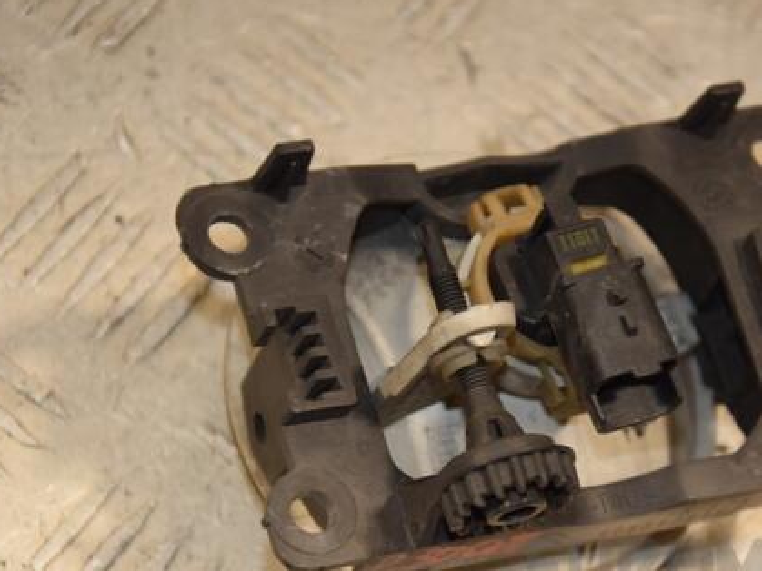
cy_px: 324
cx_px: 493
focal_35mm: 186
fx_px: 4093
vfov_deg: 8.0
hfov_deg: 10.6
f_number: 5.6
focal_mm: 90
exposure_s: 1/200
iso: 800
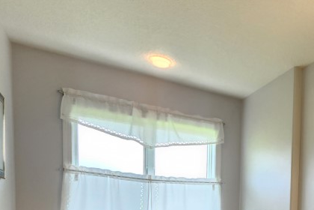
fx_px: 288
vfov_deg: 34.8
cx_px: 320
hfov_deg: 46.8
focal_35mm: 33
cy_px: 226
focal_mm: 2.2
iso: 80
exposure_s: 1/60
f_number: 2.2
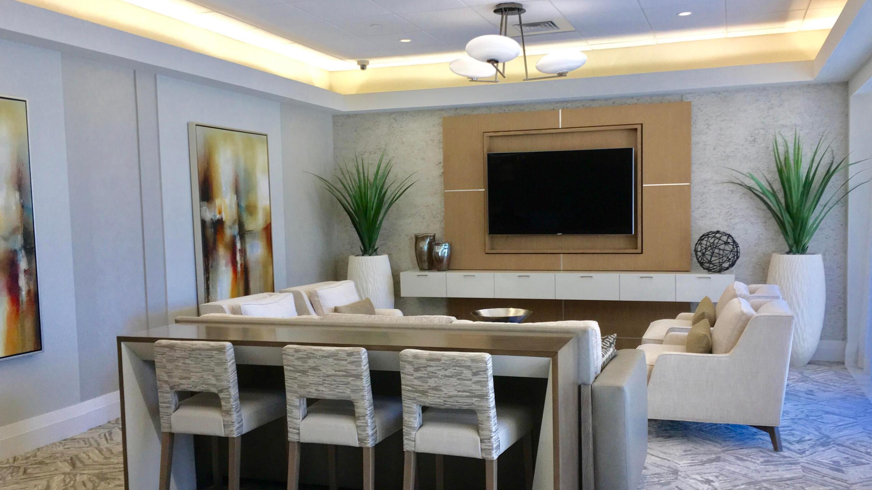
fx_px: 786
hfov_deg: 58.0
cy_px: 269
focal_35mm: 34
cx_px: 448
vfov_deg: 34.6
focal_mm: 4.15
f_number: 2.2
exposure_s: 1/120
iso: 40
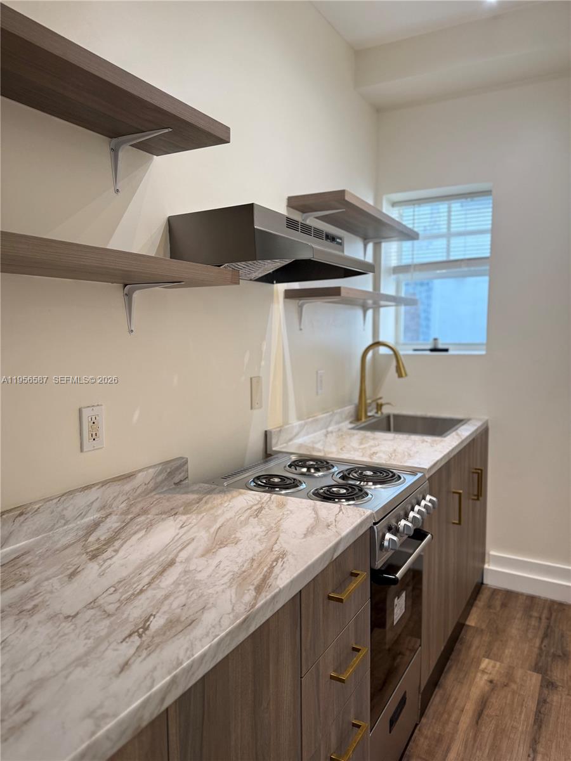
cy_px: 380
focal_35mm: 24
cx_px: 286
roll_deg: +0.5
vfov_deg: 71.6
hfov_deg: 56.8
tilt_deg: -4.9
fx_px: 528
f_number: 1.78
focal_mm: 6.76
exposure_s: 1/120
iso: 125
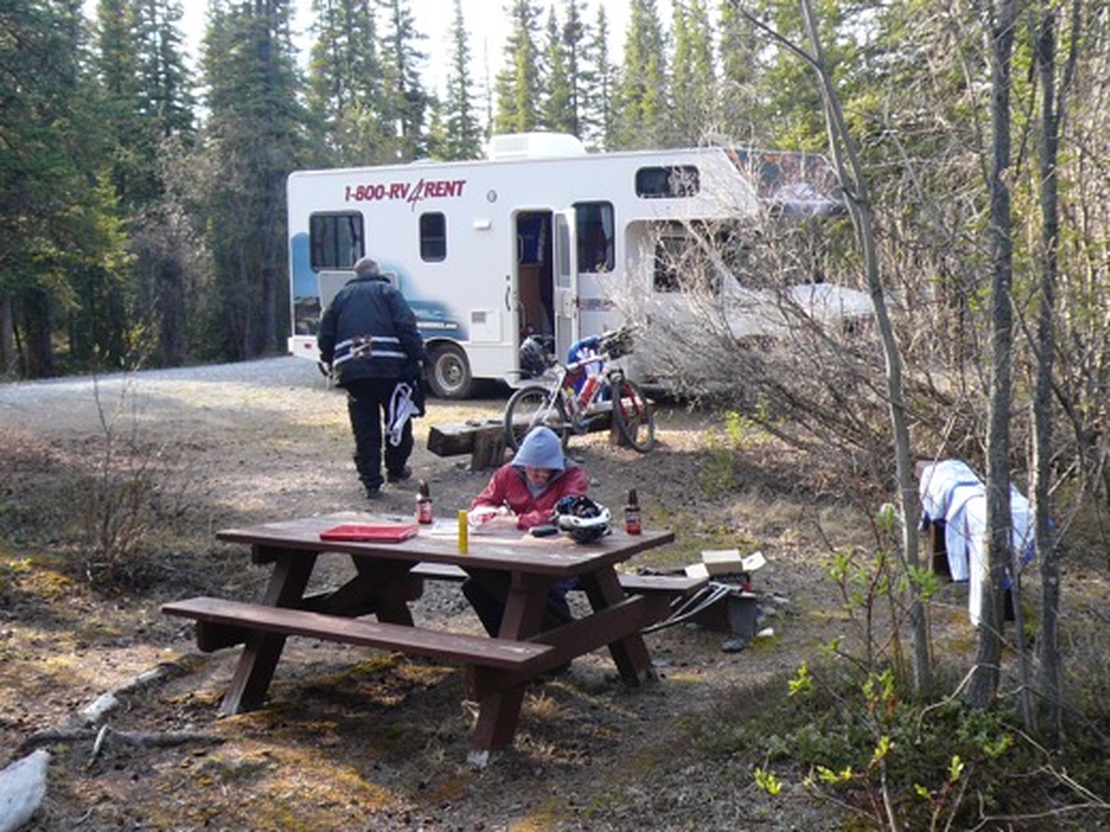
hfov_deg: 42.9
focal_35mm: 44
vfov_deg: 32.9
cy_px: 416
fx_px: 1411
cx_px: 555
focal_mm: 4.7
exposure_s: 1/160
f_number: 2.8
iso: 100
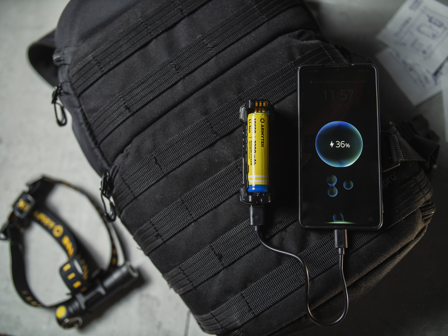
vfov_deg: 44.2
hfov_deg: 56.8
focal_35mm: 32
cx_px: 224
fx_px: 414
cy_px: 168
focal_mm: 16
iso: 400
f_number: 1.3
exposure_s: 1/80
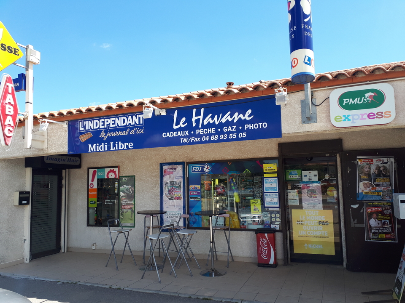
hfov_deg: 65.3
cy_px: 152
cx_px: 202
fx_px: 316
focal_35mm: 27
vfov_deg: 51.4
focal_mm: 3.6
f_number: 1.9
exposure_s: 1/585
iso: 40
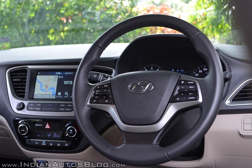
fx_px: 357
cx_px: 126
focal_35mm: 51
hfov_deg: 38.9
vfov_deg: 26.5
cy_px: 84
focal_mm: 34
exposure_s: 1/100
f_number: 5
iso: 400
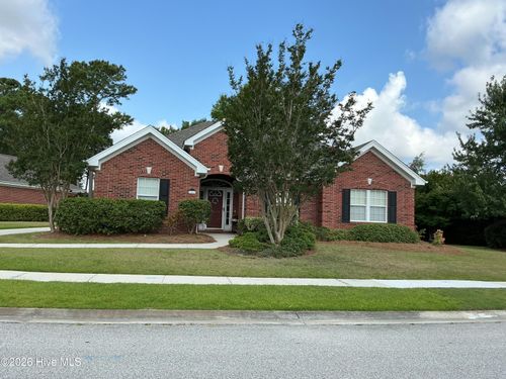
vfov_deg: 48.2
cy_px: 190
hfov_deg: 61.7
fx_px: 424
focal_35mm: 29
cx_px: 253
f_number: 1.8
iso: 25
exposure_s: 1/1195
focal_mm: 3
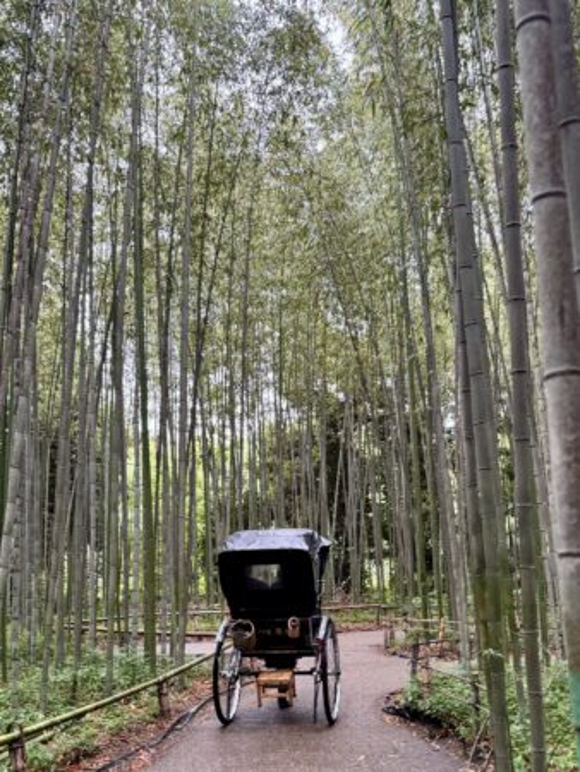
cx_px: 290
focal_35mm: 24
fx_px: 536
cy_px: 386
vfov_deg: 71.6
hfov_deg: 56.9
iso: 200
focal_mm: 6.76
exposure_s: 1/86
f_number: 1.78
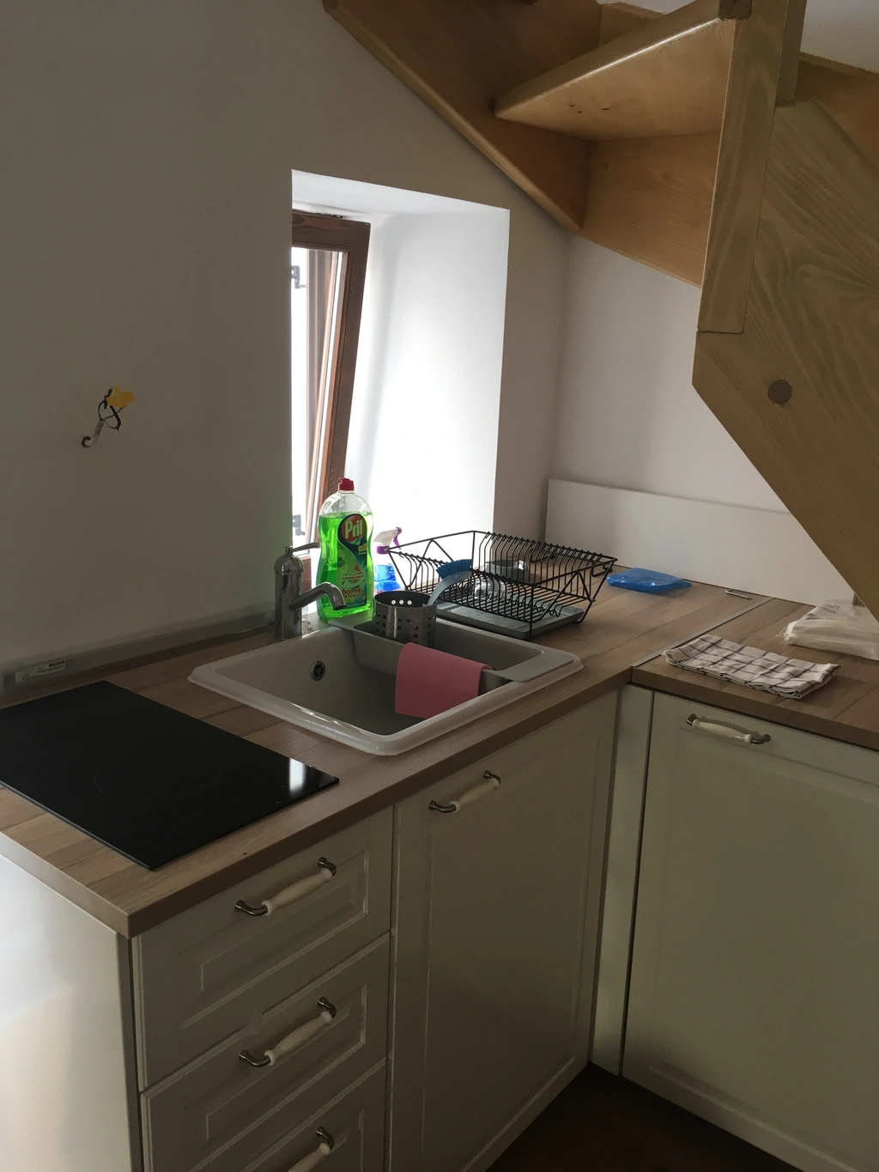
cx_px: 440
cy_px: 586
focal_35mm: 29
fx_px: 982
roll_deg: -0.9
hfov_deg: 48.2
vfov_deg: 61.7
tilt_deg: -15.1
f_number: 2.2
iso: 40
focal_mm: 4.15
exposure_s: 1/33
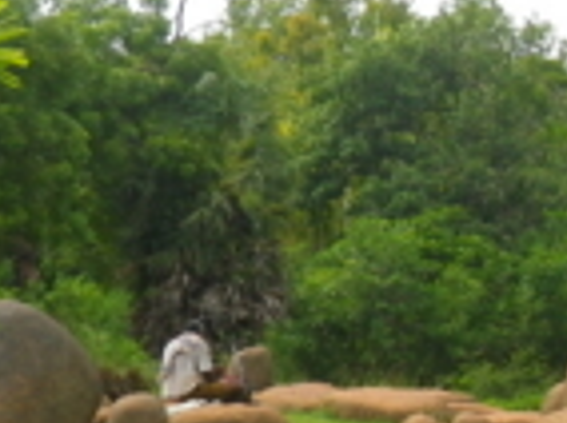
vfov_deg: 9.1
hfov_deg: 11.7
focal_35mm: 162
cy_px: 271
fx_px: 2649
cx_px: 858
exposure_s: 1/160
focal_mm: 9.1
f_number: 5.3
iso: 80
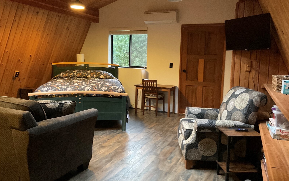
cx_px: 144
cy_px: 82
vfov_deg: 40.6
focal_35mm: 31
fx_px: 244
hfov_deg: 61.2
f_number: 1.8
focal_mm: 3
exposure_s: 1/30
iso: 500
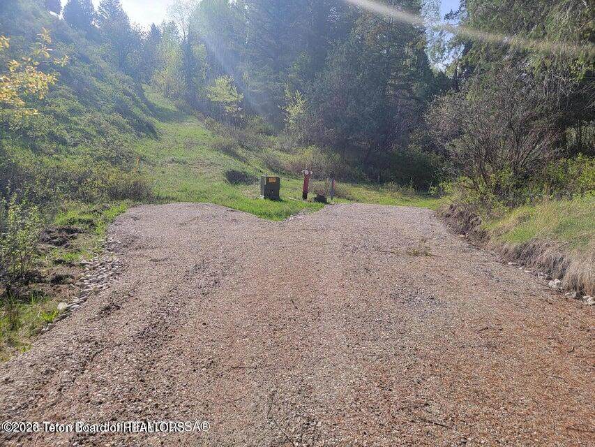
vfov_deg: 56.8
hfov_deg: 71.6
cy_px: 224
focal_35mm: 24
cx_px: 298
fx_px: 413
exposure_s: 1/541
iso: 16
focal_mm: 6.7
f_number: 1.8
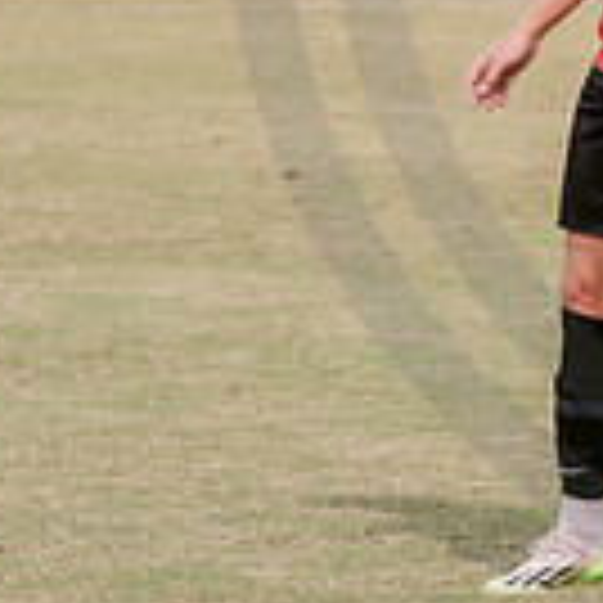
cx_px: 1022
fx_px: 6523
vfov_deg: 5.3
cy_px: -133
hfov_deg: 5.2
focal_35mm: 331
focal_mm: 90
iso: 640
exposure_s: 1/160
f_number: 3.5
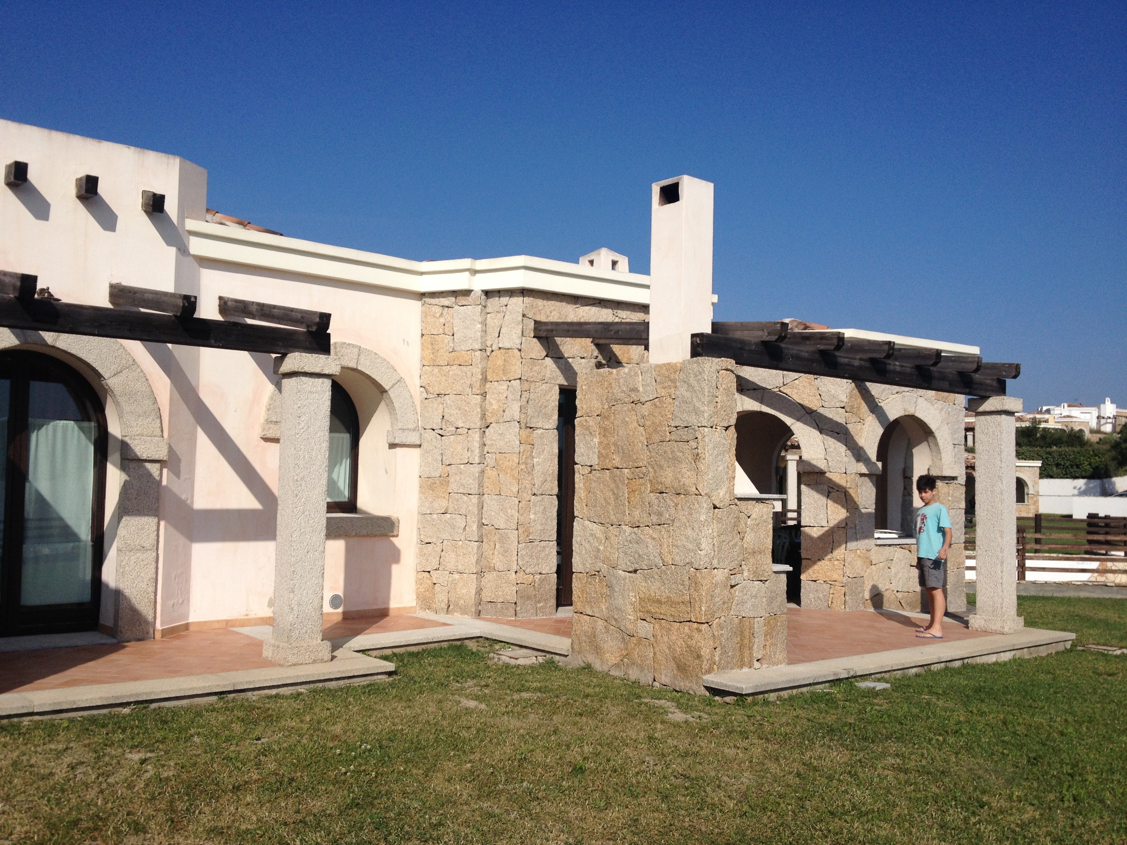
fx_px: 1140
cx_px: 564
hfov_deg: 52.6
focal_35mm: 35
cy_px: 422
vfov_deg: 40.7
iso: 50
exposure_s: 1/3953
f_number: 2.4
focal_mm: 4.28
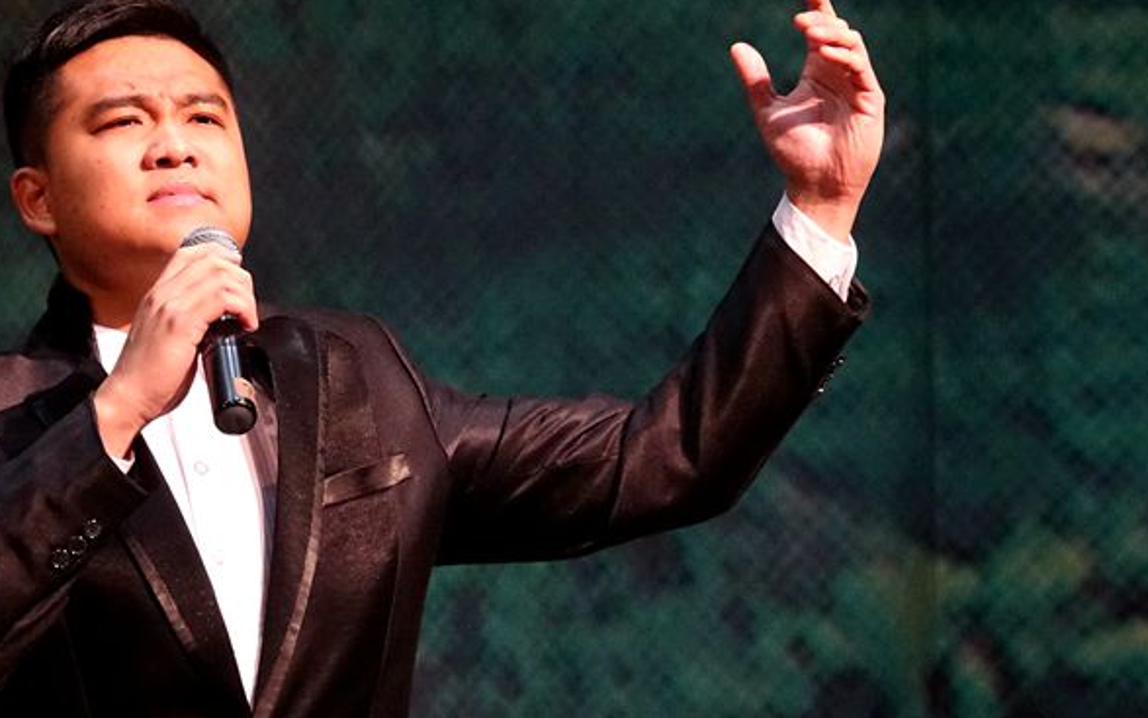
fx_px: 8730
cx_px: 211
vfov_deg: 4.7
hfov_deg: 7.5
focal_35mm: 279
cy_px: 390
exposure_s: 1/200
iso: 3200
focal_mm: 60.29
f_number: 4
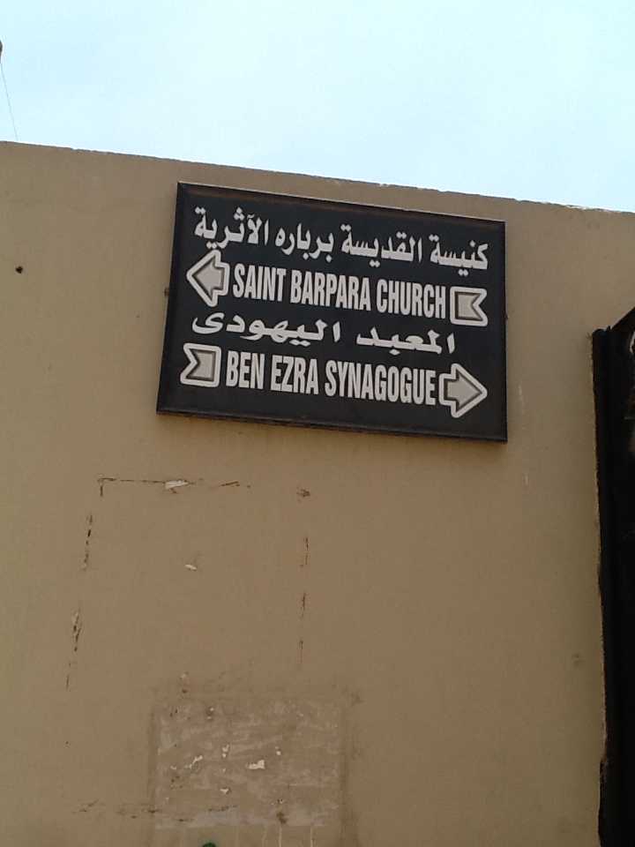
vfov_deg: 42.9
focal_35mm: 44
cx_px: 318
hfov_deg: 32.9
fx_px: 1076
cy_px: 424
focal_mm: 2.03
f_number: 2.4
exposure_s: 1/1070
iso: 40
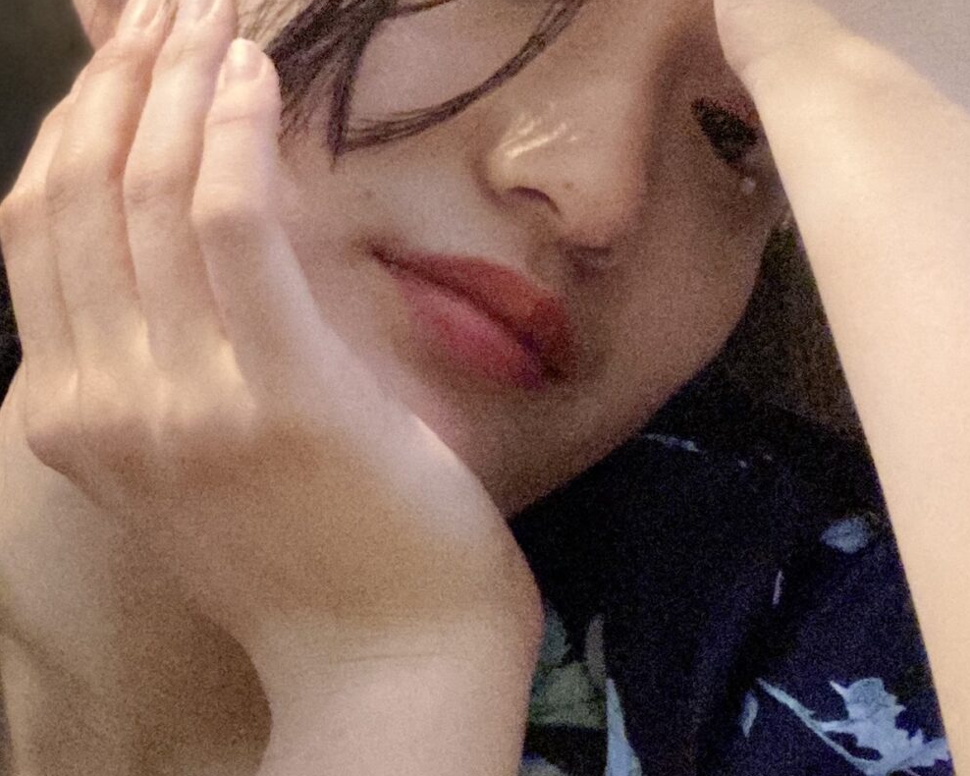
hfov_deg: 23.6
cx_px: 425
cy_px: 198
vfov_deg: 18.8
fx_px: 2325
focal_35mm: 81
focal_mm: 2.87
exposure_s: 1/14
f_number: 2.2
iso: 1250
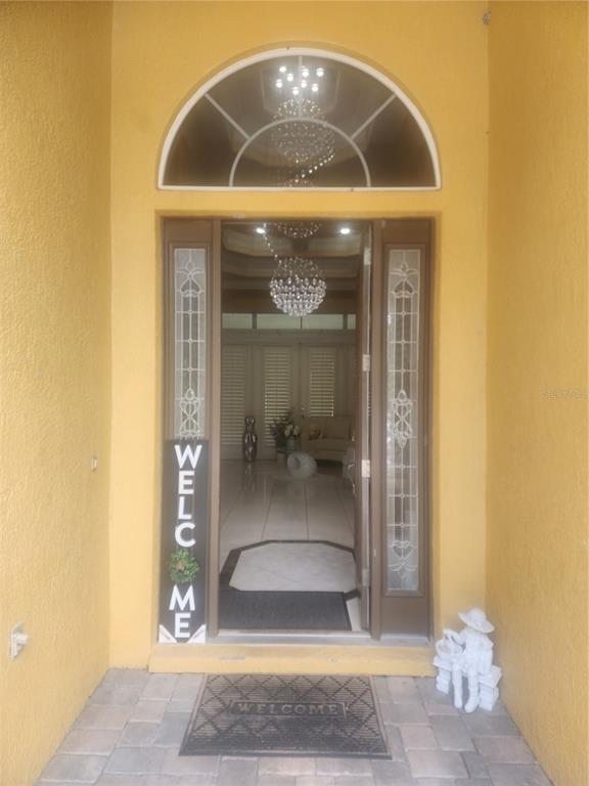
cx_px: 294
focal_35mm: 23
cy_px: 393
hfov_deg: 58.9
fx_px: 522
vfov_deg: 73.9
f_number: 1.8
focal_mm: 6.4
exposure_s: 1/180
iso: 80
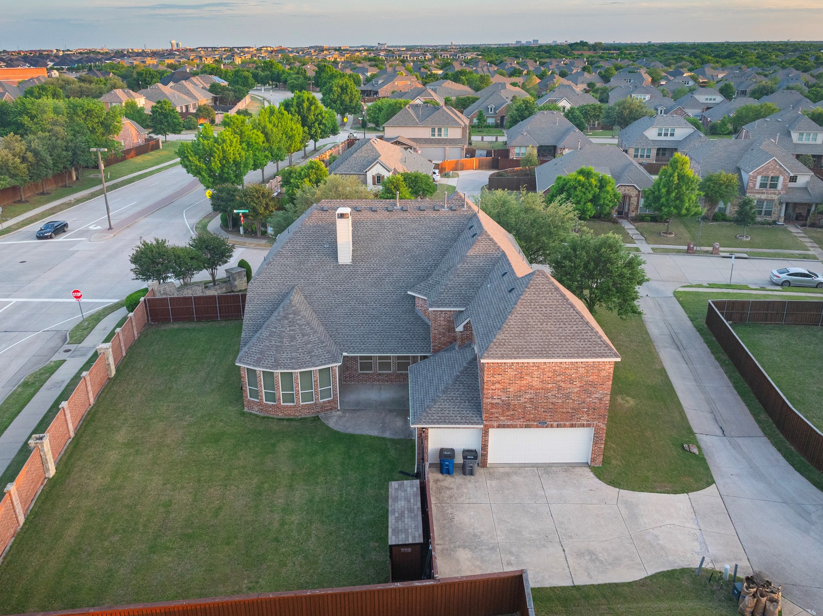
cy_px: 313
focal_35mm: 28
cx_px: 391
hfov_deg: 63.4
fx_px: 665
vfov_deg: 49.7
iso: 400
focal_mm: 12.29
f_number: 7.1
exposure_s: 1/50
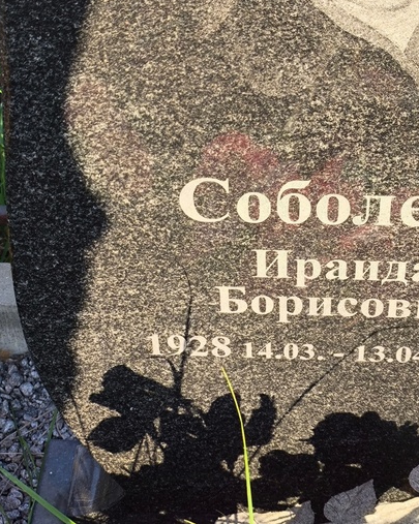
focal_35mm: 77
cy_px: 215
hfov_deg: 19.9
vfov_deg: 24.7
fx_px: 1195
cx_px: 224
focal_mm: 4.71
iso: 50
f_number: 1.7
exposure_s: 1/295
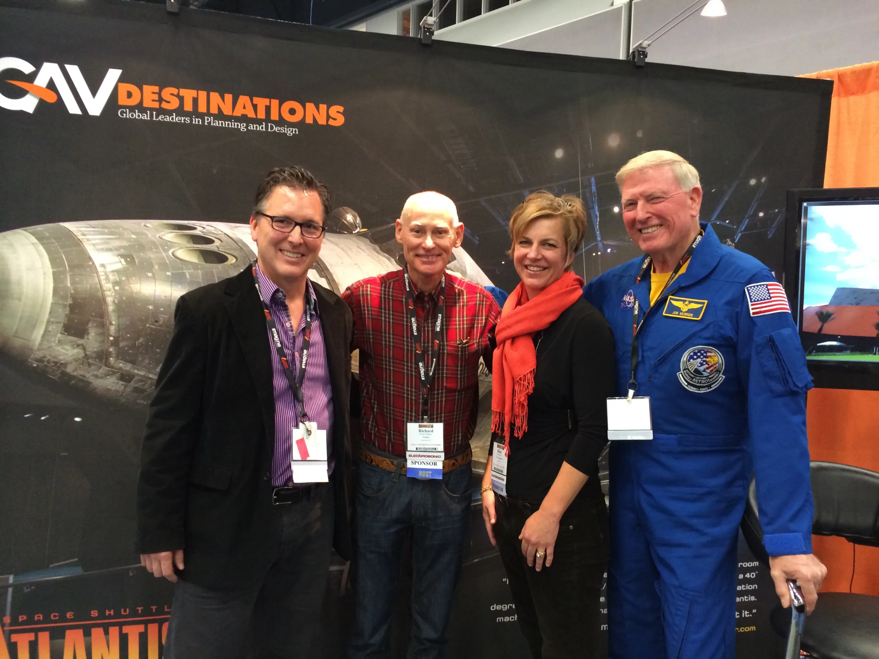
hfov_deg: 60.0
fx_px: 762
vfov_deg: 46.8
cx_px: 440
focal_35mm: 30
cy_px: 330
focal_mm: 4.12
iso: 250
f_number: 2.2
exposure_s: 1/30
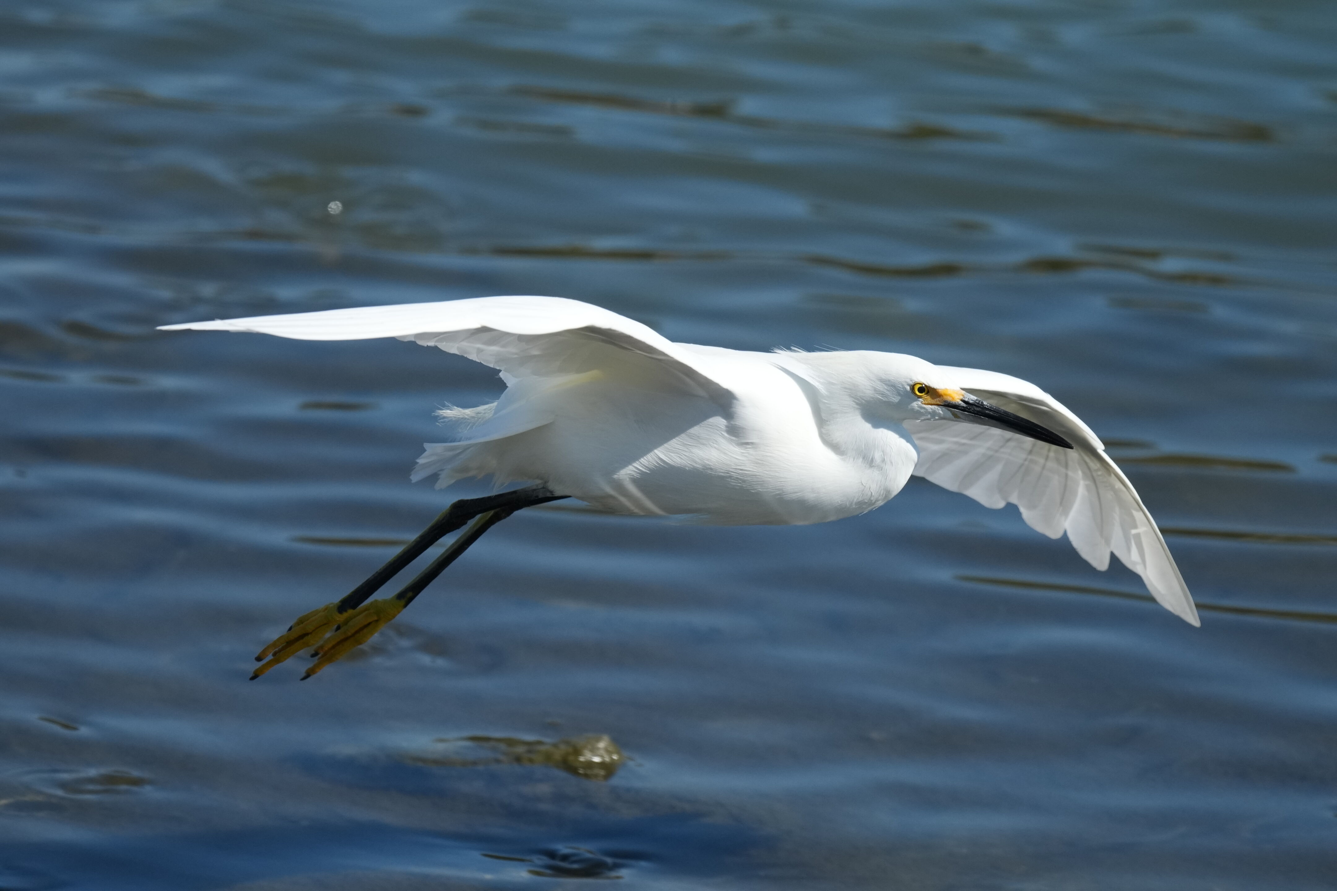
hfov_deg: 2.5
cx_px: 668
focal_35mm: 840
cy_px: 446
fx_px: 31194
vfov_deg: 1.6
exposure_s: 1/3200
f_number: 6.3
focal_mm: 560
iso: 800
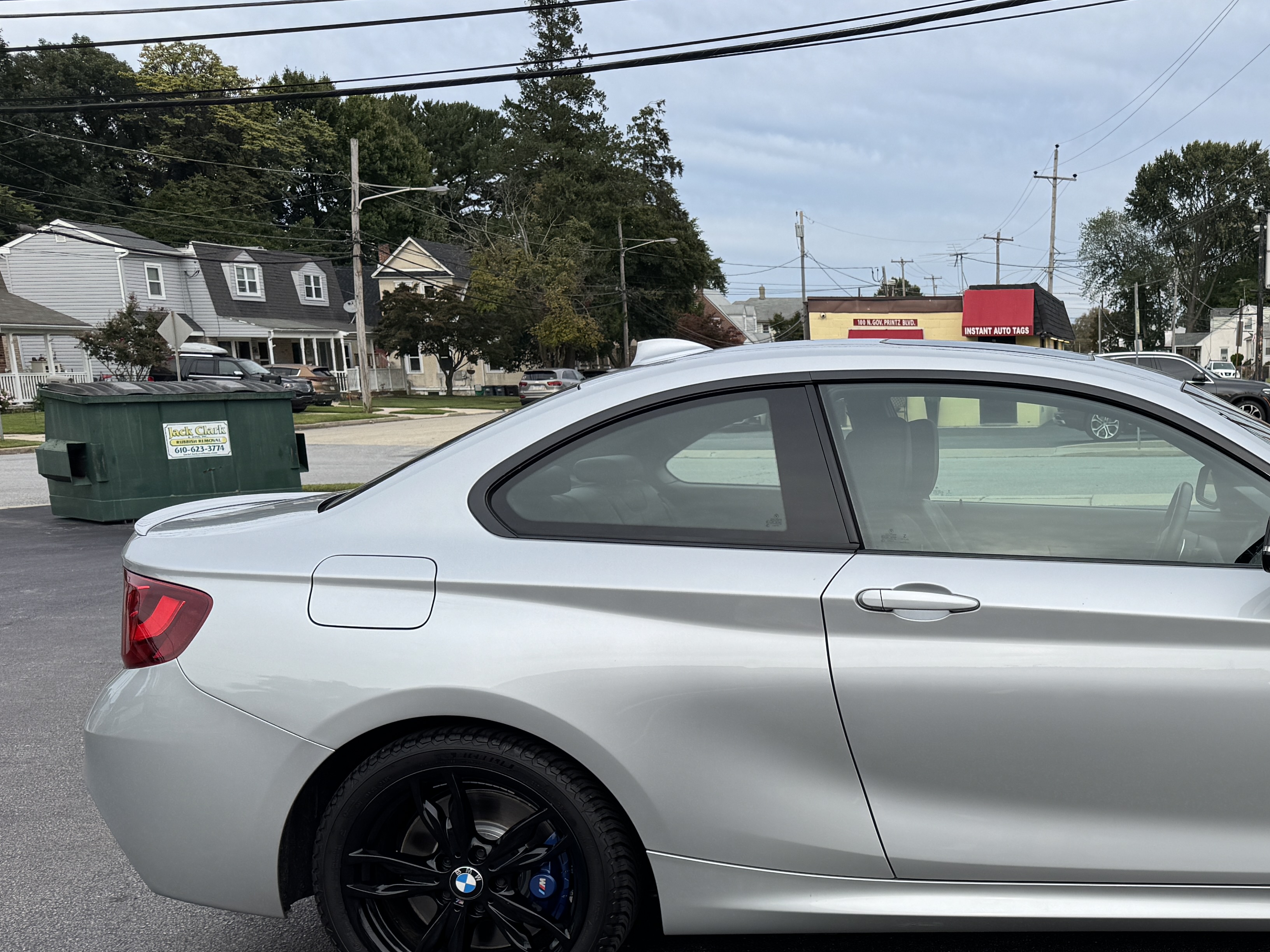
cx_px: 1061
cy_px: 730
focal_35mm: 42
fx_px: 1541
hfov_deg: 42.3
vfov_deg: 33.6
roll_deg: +0.8
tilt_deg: -13.5
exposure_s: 1/2415
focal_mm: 6.76
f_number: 1.78
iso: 80
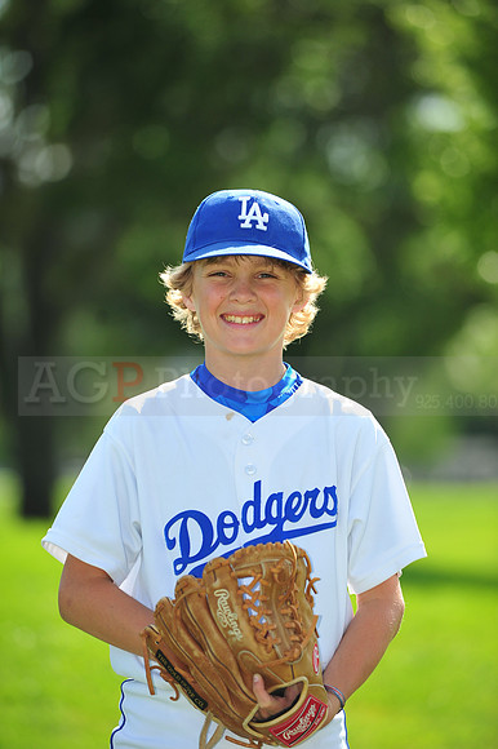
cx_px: 249
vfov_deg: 10.3
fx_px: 4155
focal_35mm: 200
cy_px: 374
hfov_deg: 6.9
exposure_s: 1/1600
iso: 320
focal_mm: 200
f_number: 4.5
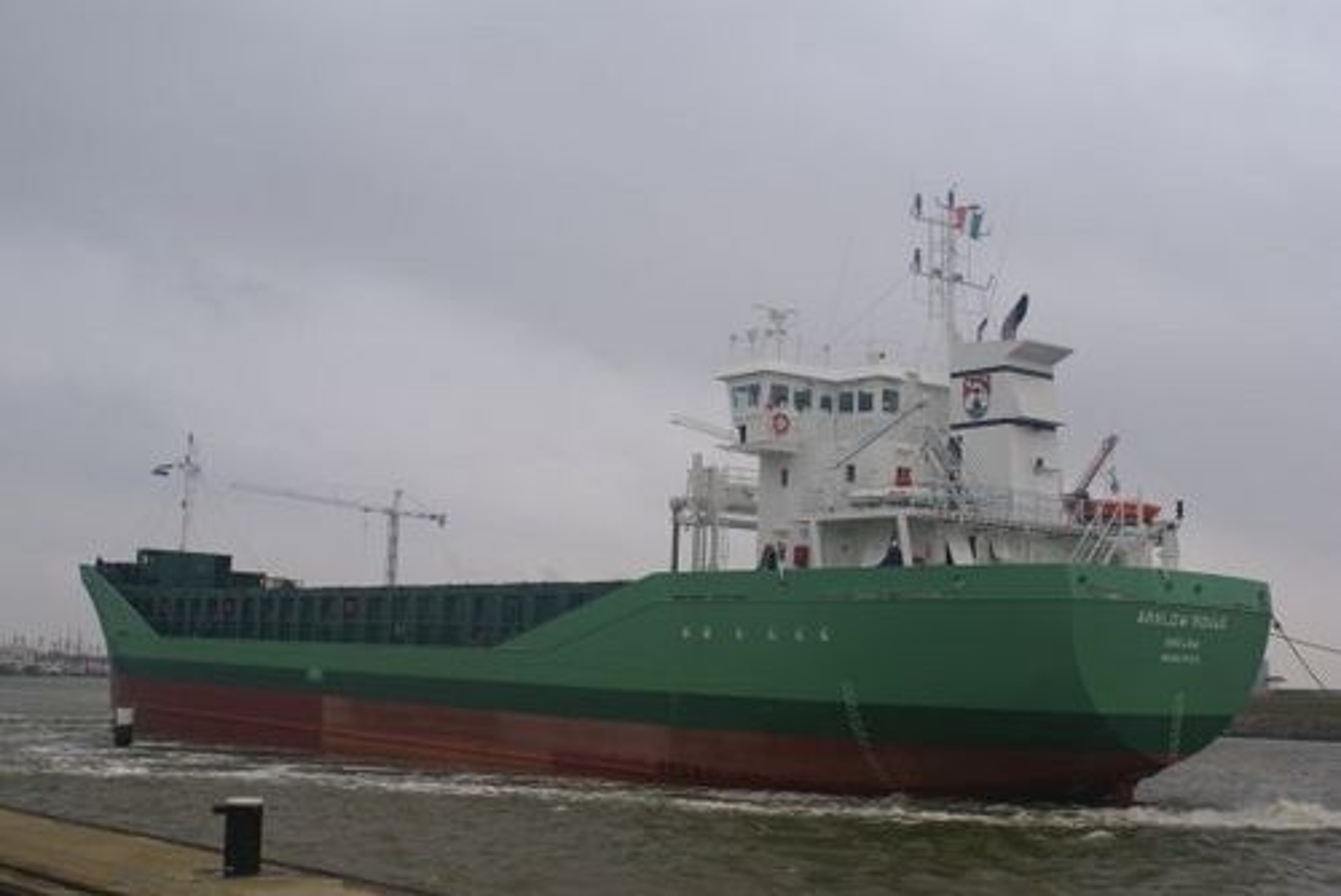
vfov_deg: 29.9
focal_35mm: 45
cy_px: 448
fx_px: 1677
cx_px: 670
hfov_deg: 43.6
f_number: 6.3
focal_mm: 30
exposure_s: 1/80
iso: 100
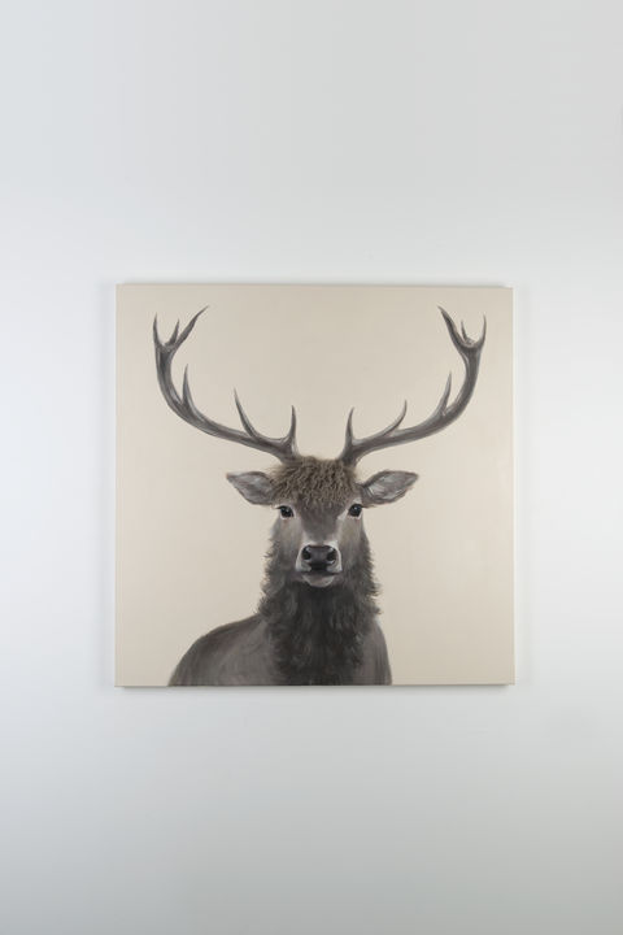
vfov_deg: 53.1
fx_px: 934
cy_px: 468
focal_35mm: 36
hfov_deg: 36.9
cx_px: 312
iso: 100
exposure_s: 1/60
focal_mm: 36
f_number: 14
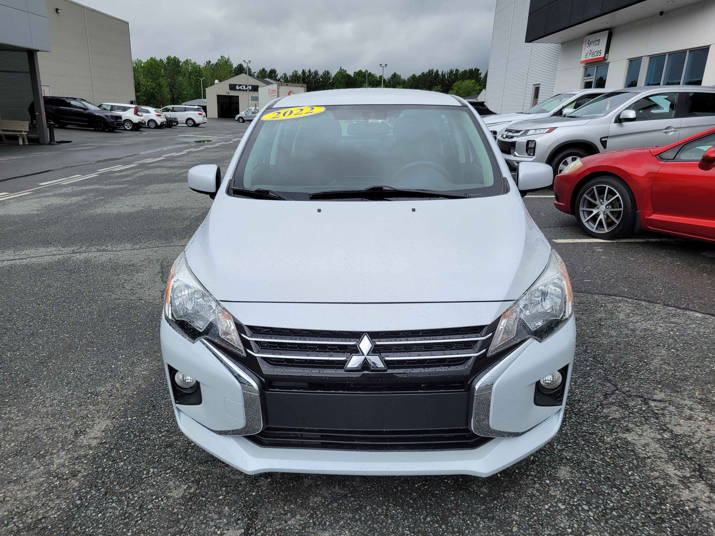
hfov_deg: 67.3
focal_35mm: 26
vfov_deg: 53.1
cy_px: 268
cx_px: 358
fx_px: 537
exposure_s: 1/1445
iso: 40
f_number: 1.8
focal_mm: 5.4
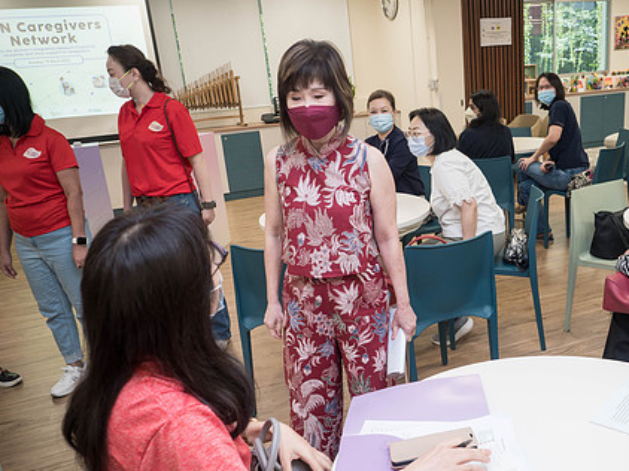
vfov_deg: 42.8
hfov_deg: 54.5
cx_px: 410
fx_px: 599
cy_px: 274
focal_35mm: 33
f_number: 2.8
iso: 400
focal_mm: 12
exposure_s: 1/125
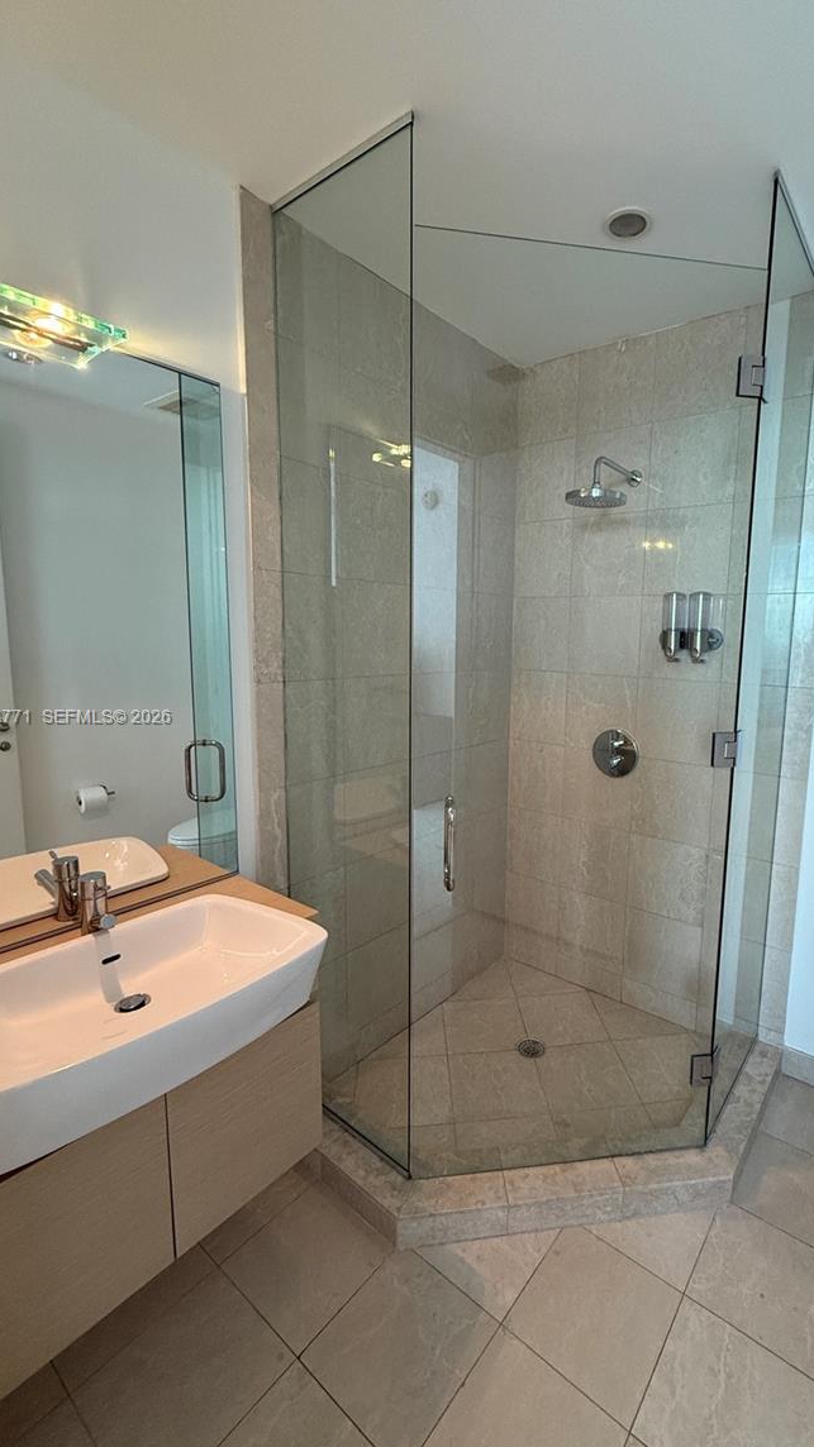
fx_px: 614
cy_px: 718
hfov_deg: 66.1
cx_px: 506
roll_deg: -1.9
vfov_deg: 99.4
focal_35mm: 16
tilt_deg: -7.5
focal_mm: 2.22
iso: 320
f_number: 2.2
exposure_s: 1/120
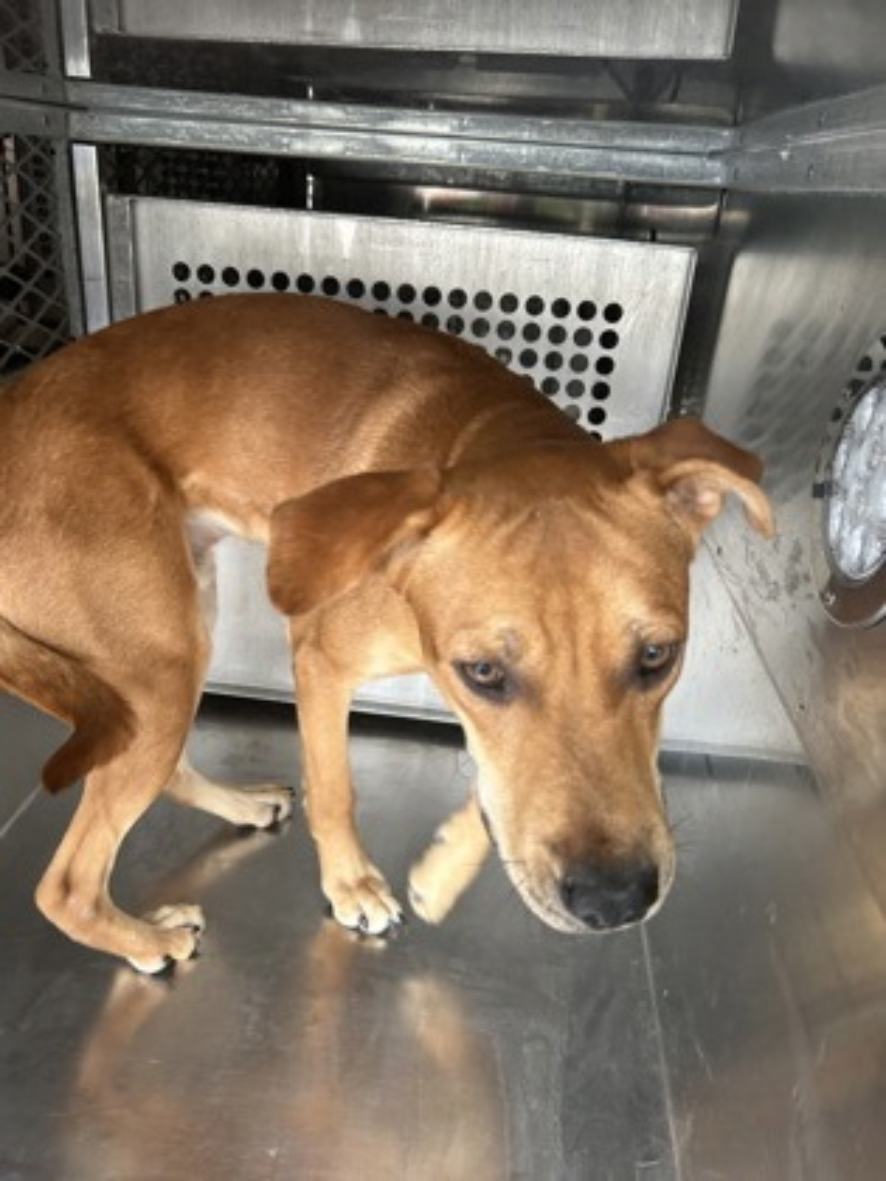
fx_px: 887
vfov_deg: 67.3
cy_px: 590
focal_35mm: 26
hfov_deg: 53.1
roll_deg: -8.6
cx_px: 443
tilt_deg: -22.2
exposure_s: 1/109
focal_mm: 5.7
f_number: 1.5
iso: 125
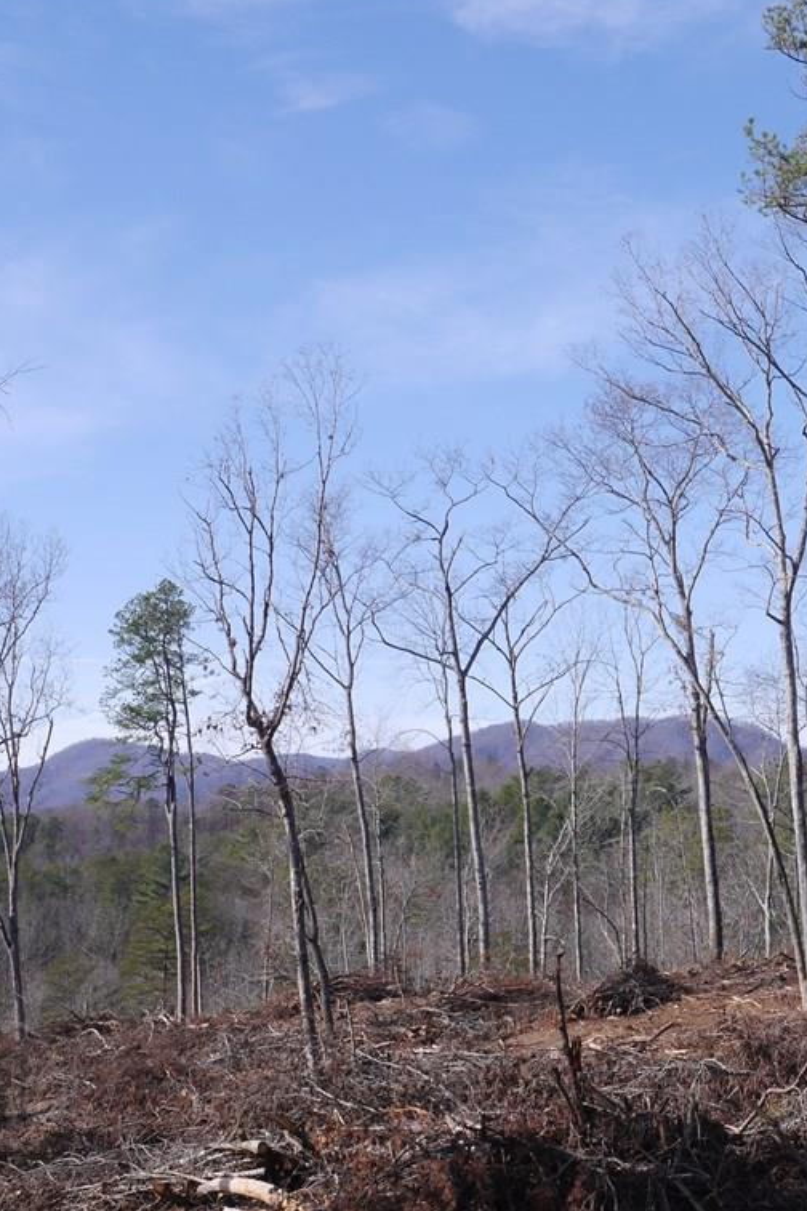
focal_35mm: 62
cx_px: 581
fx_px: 2085
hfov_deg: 21.8
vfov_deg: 32.4
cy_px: 599
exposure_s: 1/250
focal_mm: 22
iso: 160
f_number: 8
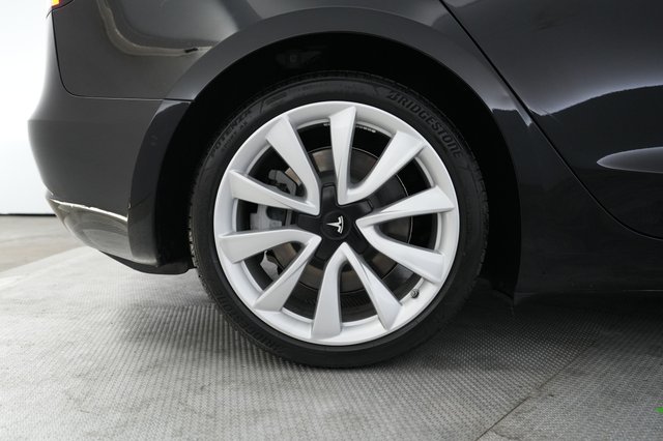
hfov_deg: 65.5
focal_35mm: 28
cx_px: 332
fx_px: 515
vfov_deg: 46.4
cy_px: 220
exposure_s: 1/160
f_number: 2.8
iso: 2500
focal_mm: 28
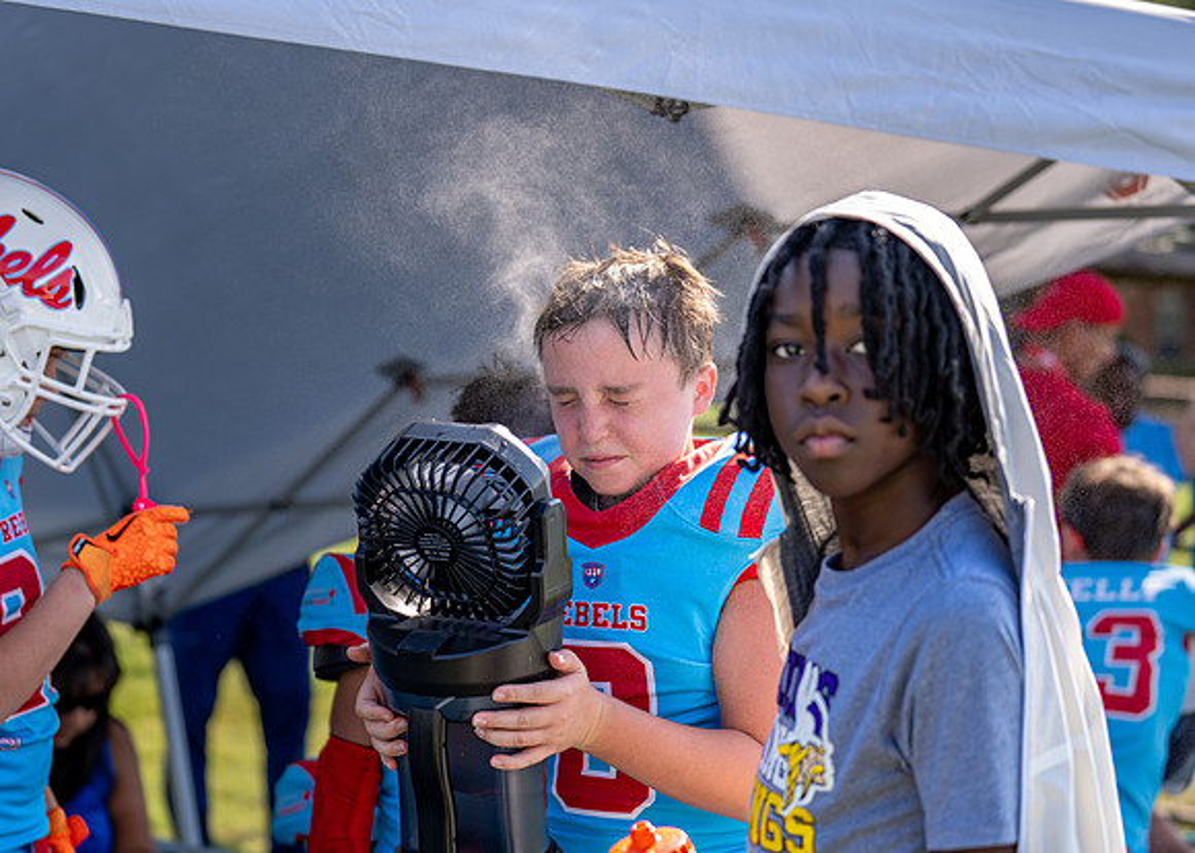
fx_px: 3105
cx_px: 553
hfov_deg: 21.8
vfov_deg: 15.6
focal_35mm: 92
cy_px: 473
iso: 125
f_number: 2.8
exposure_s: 1/800
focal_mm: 70
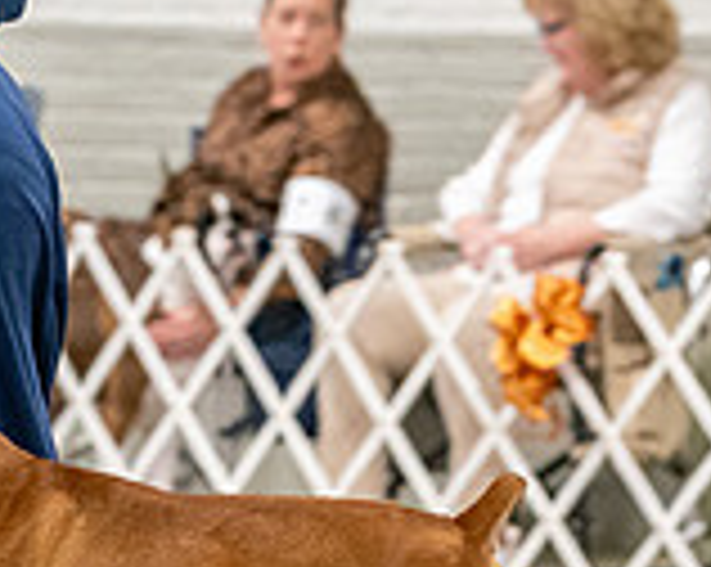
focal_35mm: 422
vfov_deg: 3.7
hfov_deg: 4.6
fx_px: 8869
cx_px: 196
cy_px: 94
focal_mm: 105
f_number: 3.2
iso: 6400
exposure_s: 1/250
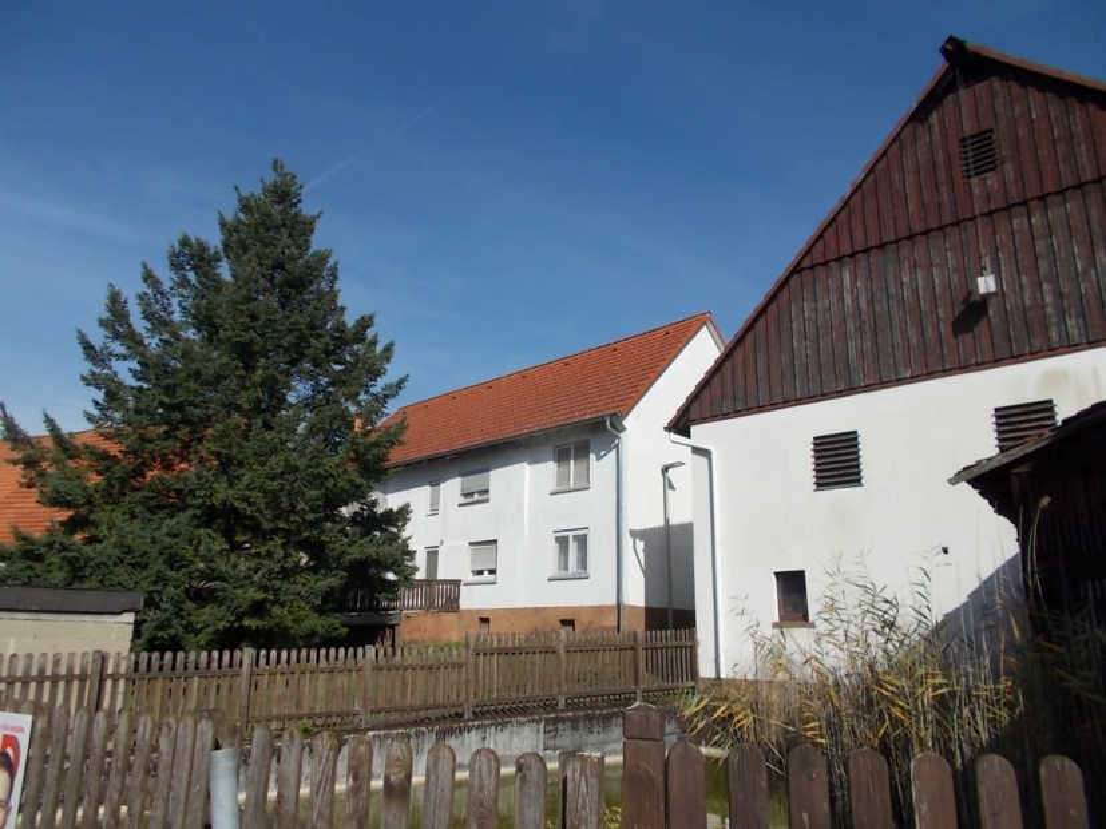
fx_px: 831
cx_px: 553
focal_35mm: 26
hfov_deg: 67.3
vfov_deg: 53.1
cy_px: 414
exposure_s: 1/250
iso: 80
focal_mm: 4.6
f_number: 8
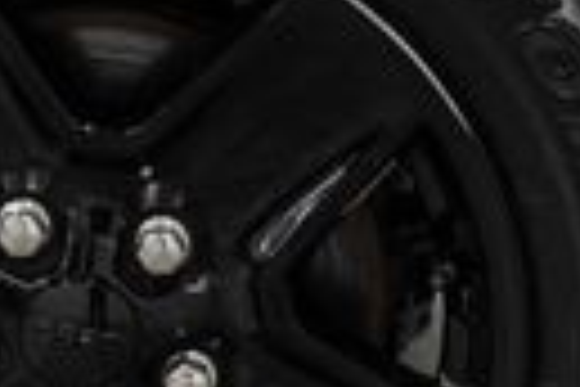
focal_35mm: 209
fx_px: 3367
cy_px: 281
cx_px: -90
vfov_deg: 6.6
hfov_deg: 9.7
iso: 320
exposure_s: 1/40
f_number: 3.2
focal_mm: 28
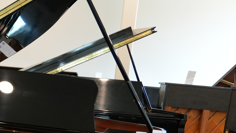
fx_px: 515
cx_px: -29
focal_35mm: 82
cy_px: 165
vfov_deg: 14.2
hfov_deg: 24.0
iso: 2000
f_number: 2.8
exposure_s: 1/160
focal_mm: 21
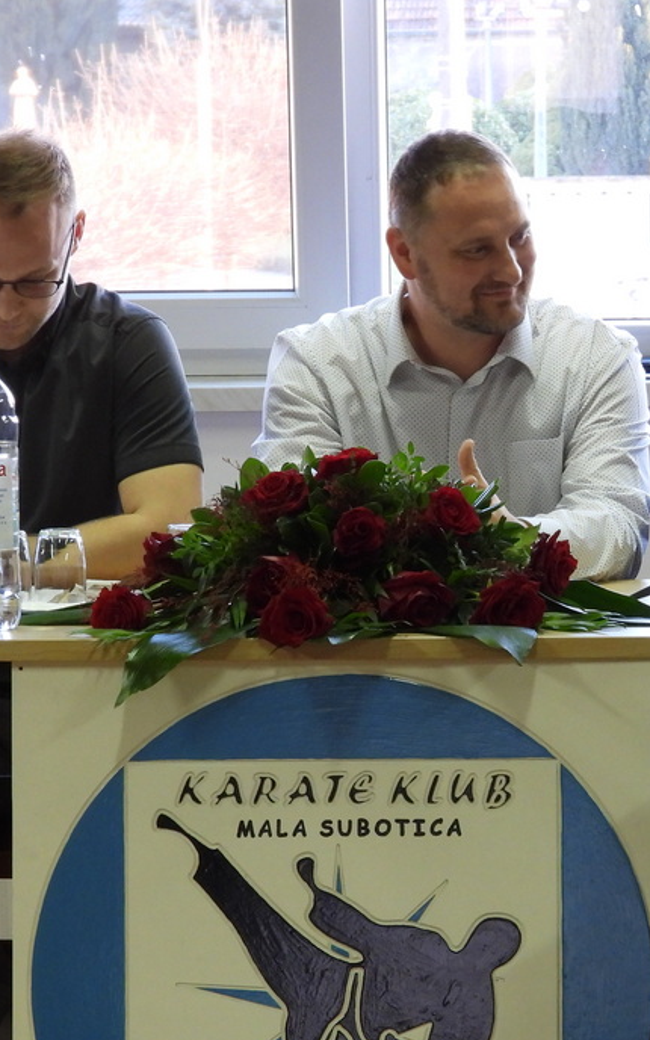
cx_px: 482
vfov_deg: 9.1
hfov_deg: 5.7
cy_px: 679
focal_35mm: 231
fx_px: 6547
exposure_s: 1/30
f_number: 4
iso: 400
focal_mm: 22.5
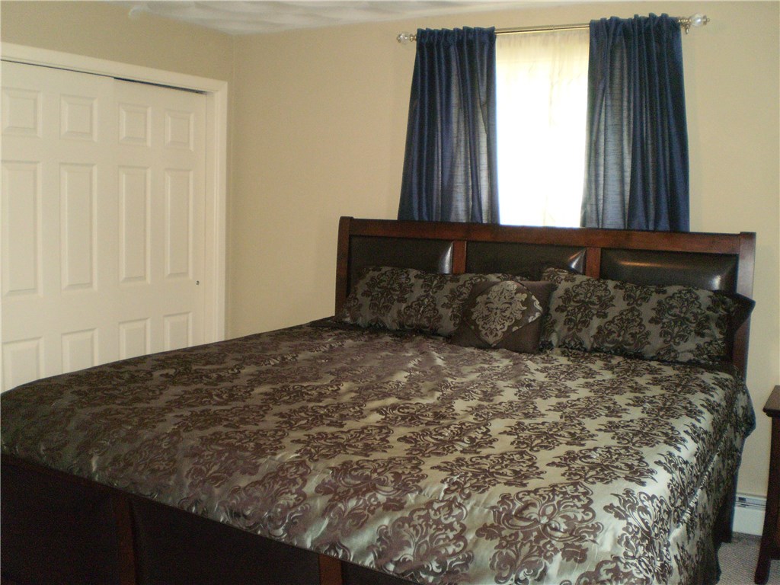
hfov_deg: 51.4
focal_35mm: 36
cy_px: 292
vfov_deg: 39.7
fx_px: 811
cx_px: 390
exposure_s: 1/30
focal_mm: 6.3
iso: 320
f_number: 3.1
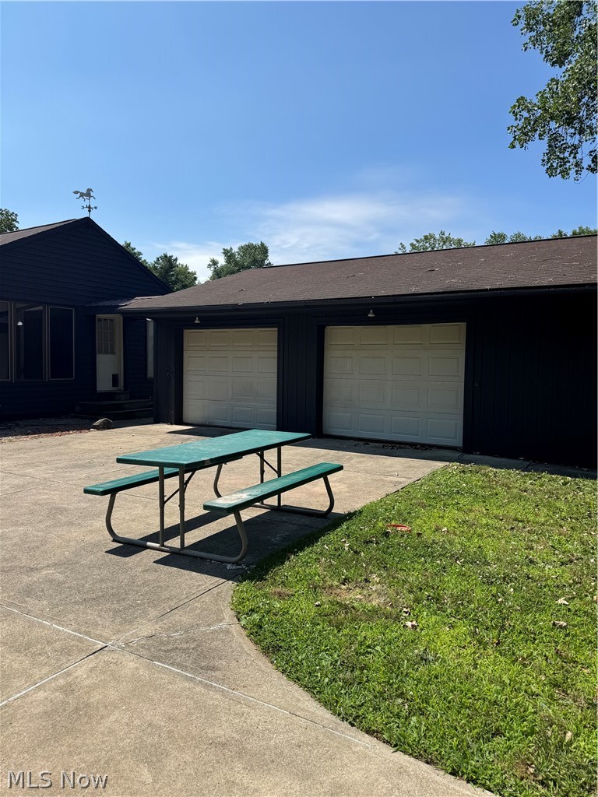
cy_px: 398
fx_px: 553
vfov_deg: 71.6
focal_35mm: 24
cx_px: 299
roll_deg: -1.0
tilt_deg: -2.3
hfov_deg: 56.8
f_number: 1.78
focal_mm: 6.76
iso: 80
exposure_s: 1/5814
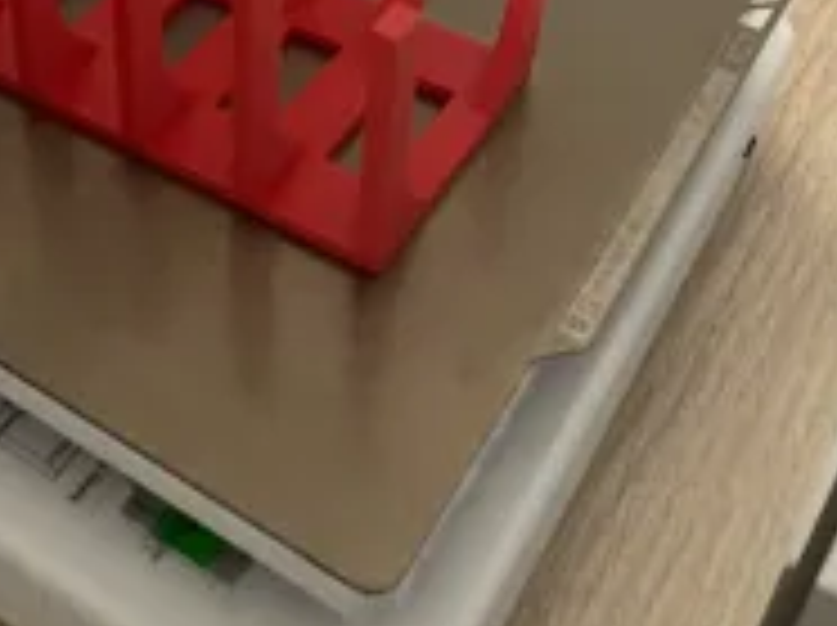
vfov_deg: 24.5
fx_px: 1352
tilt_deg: -34.8
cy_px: -41
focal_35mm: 56
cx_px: 225
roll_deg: -0.9
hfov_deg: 33.8
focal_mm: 4.2
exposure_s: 1/33
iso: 400
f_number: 1.6
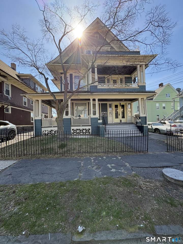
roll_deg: +0.6
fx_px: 99
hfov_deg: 85.7
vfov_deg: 102.1
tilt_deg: +2.7
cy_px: 122
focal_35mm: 14
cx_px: 92
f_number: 2.2
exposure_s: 1/495
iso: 64
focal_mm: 2.22
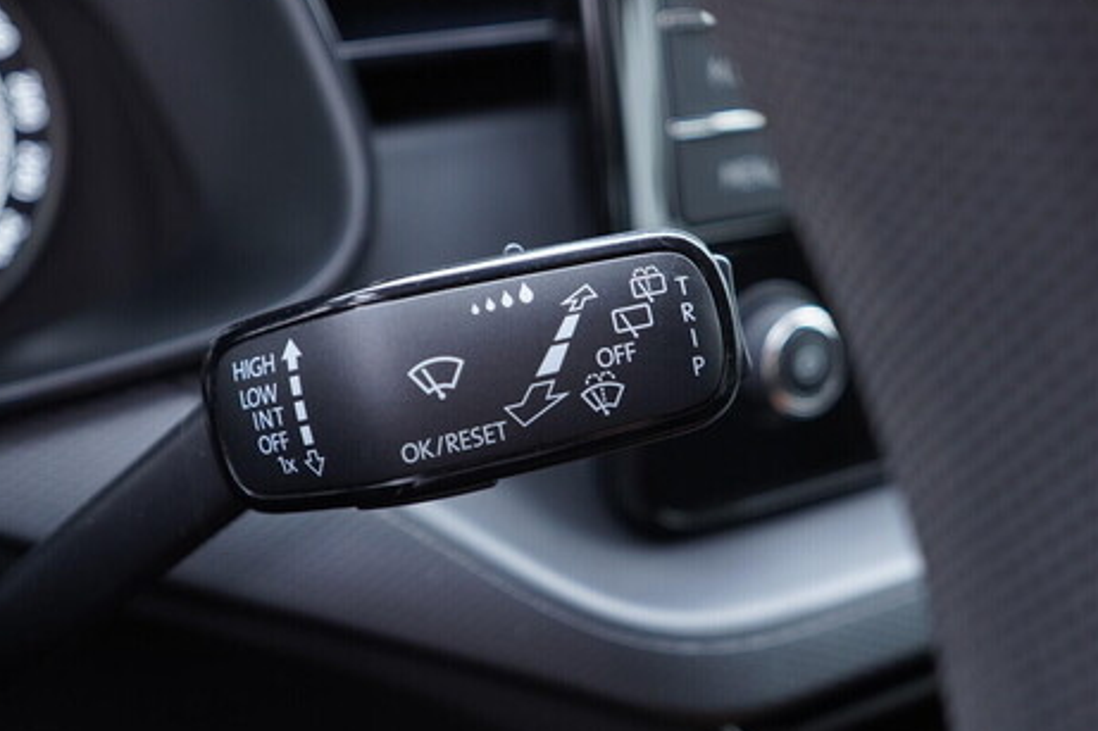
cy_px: 344
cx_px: 503
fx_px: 1311
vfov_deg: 31.2
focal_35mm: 43
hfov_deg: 45.4
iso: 400
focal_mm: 24
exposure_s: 1/40
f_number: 2.8
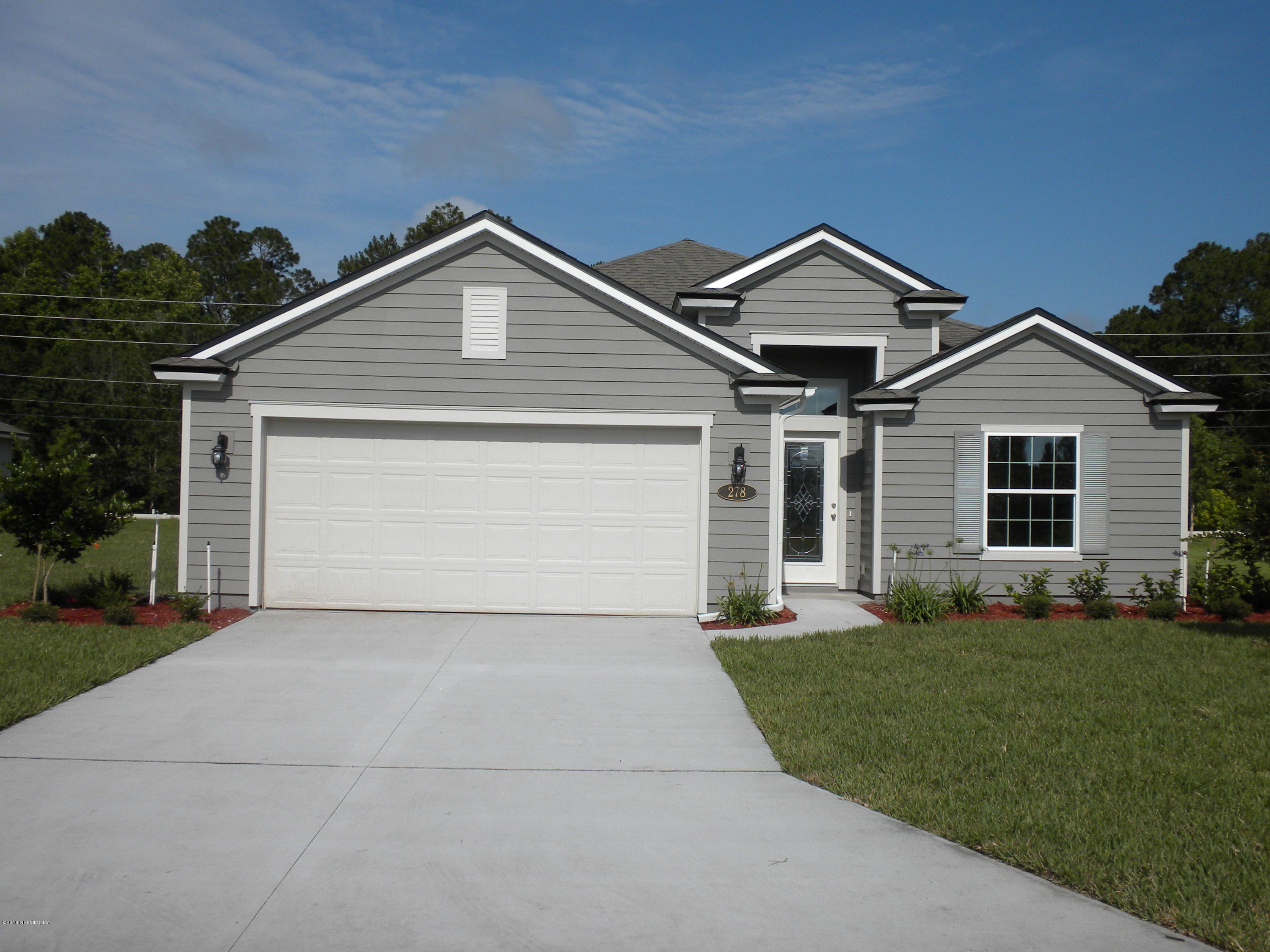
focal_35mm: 37
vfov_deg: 38.7
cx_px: 635
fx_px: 1357
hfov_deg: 50.1
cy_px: 476
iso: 64
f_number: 10
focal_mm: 6.6
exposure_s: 1/284
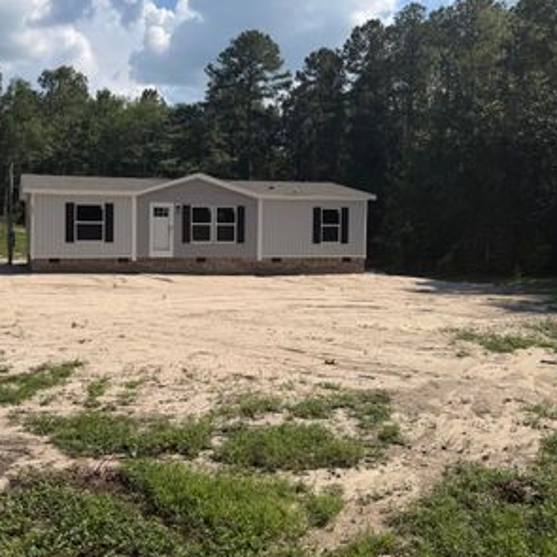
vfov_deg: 46.0
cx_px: 177
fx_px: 655
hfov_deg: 45.2
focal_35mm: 36
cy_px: 245
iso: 80
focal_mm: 6.76
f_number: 1.78
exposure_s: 1/6173
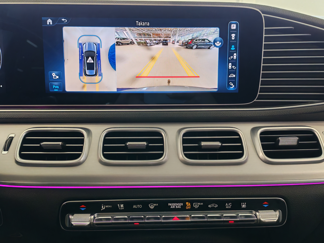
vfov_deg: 44.2
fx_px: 300
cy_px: 122
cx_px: 162
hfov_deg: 56.8
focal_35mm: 32
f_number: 1.9
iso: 1000
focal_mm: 6.12
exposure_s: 1/100
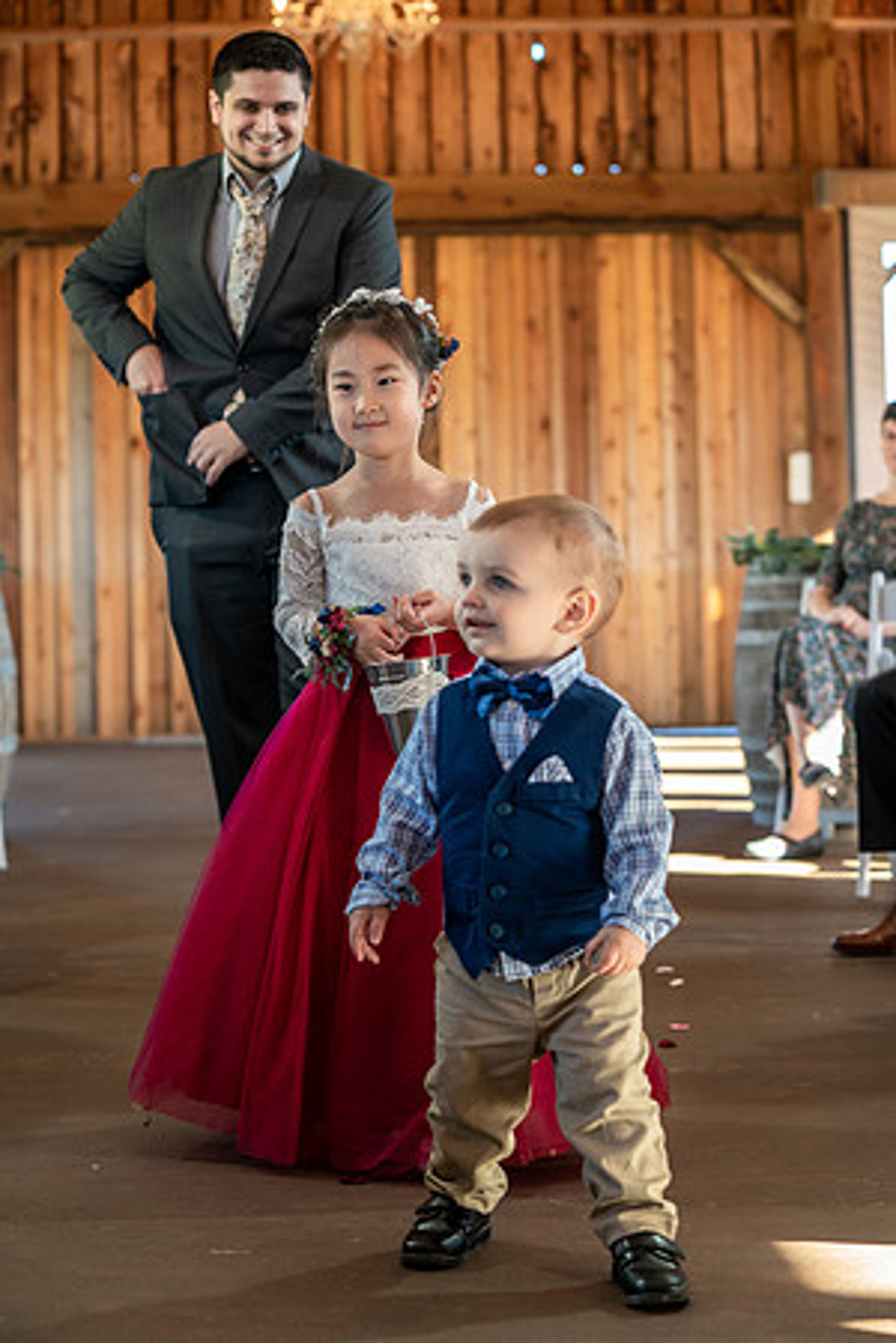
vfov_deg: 28.8
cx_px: 448
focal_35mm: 70
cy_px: 672
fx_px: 2613
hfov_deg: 19.5
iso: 1000
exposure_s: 1/200
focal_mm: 70
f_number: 4
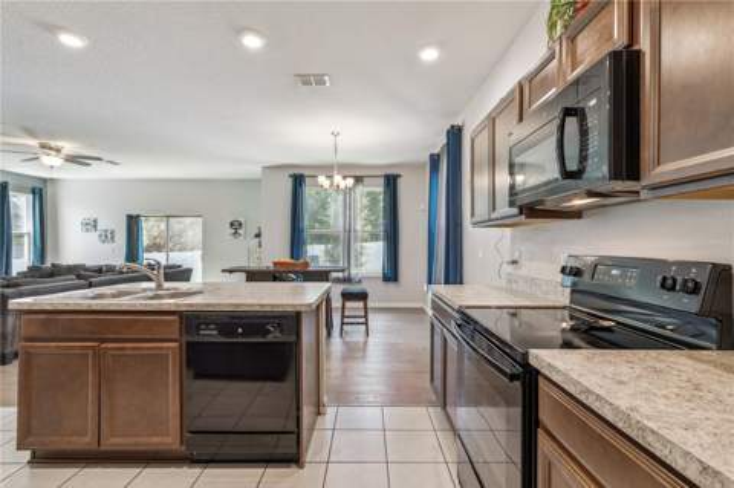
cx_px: 367
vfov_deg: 73.6
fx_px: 326
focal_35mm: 16
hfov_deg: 96.8
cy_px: 244
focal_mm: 16
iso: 800
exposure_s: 1/15
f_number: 10
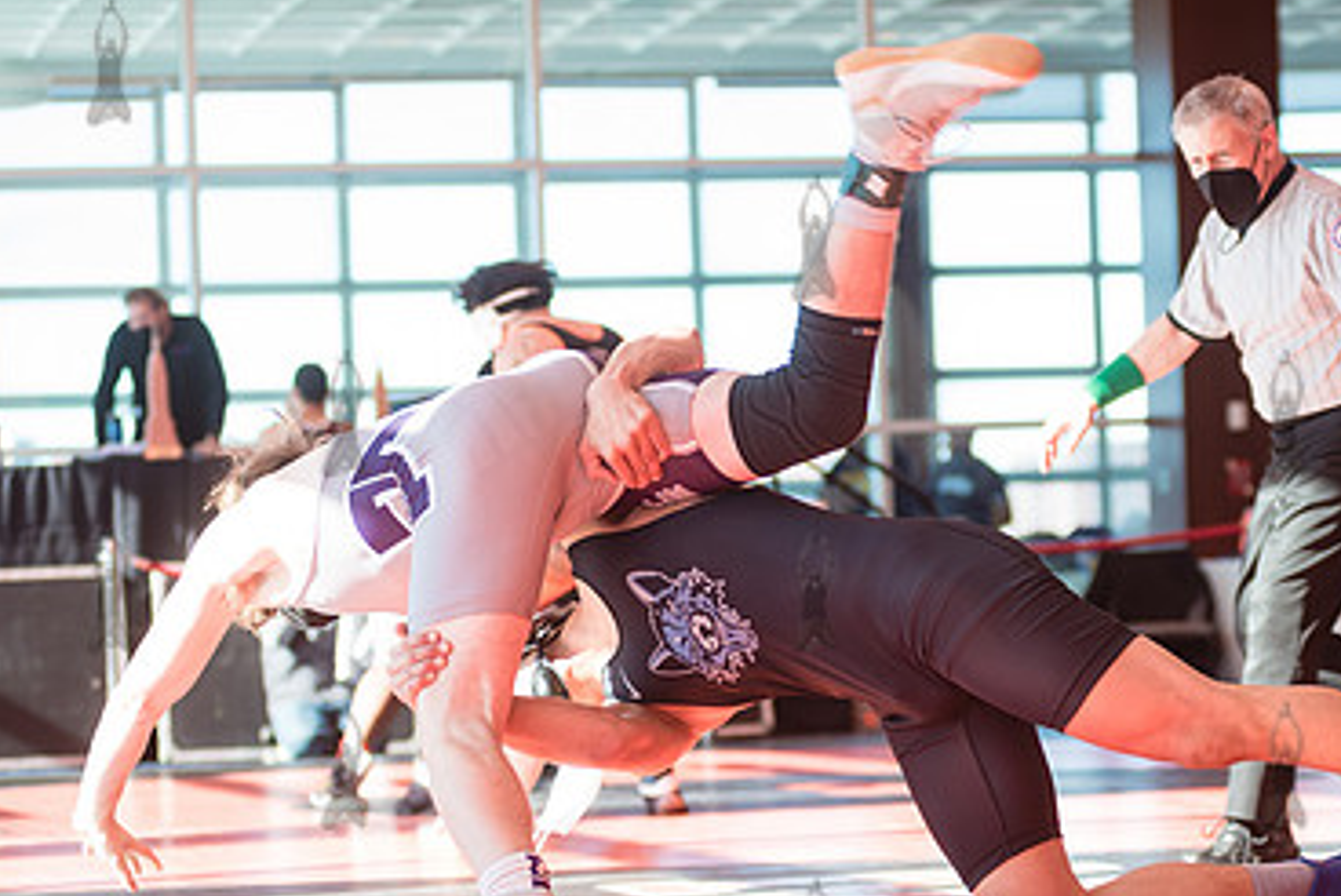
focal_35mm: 126
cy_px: 588
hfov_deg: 16.2
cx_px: 813
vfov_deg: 10.9
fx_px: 4697
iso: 400
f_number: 3.5
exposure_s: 1/400
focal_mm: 80
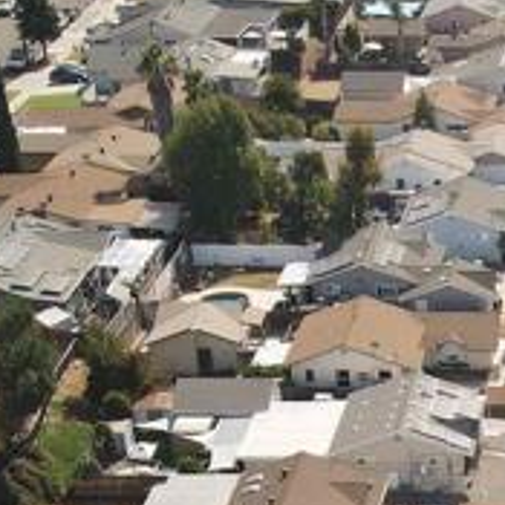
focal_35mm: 124
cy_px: 1079
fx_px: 2047
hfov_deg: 13.4
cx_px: 698
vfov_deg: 12.1
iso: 100
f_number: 2.8
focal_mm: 4.5
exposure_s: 1/80
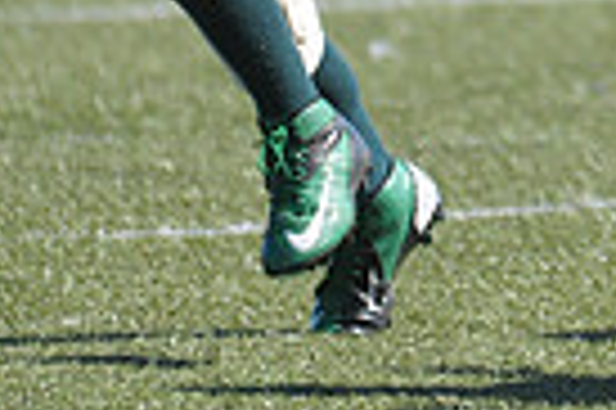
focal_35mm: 1655
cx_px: 1093
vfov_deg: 0.8
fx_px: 28285
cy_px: -403
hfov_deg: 1.2
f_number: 4
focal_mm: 260
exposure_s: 1/2500
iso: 640
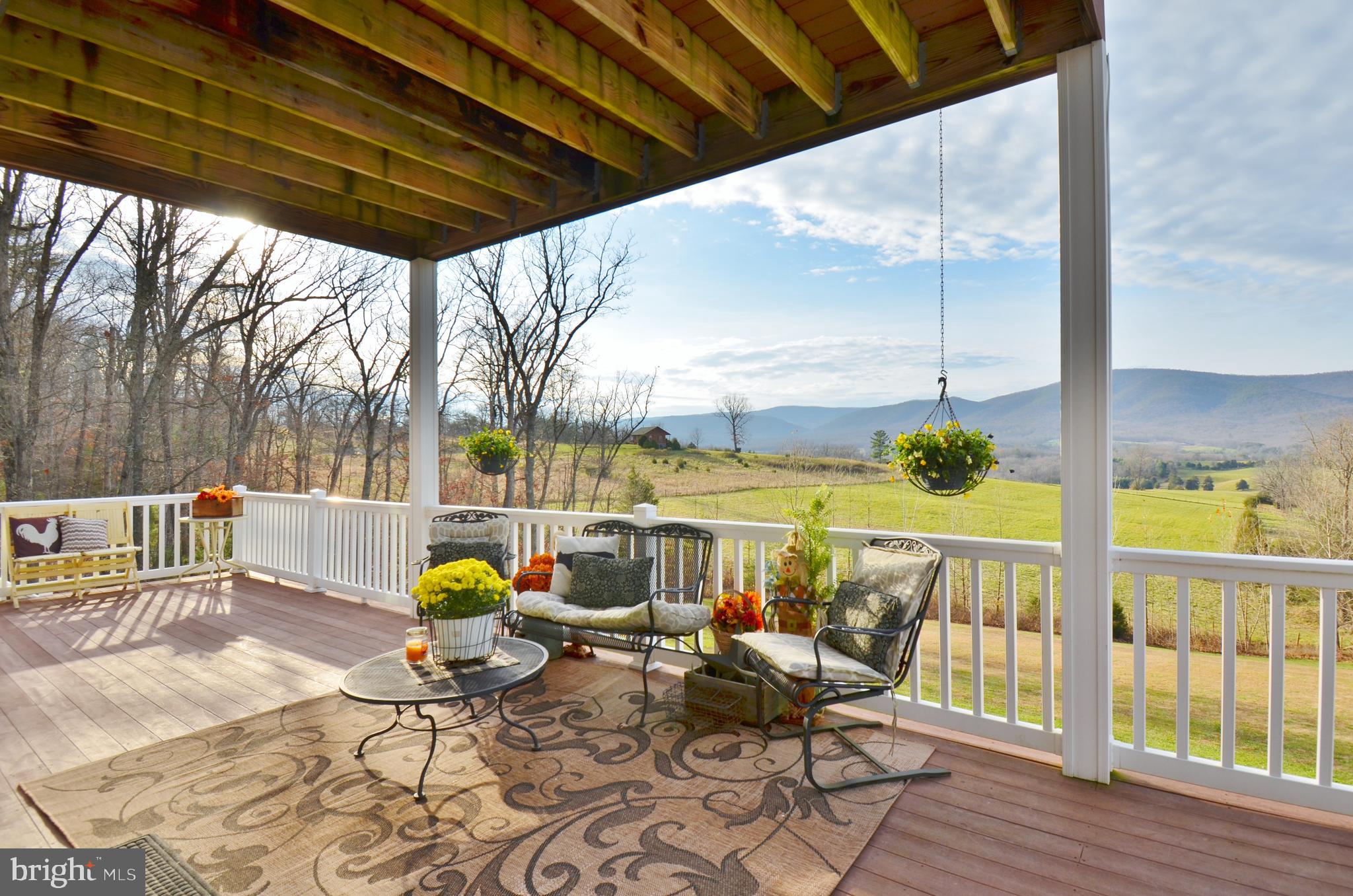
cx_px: 676
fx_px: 647
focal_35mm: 17
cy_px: 448
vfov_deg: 69.4
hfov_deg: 92.6
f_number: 8
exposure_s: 1/250
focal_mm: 11.5
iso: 110
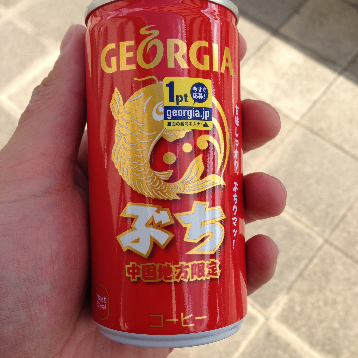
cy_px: 172
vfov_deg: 42.8
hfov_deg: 42.8
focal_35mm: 39
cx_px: 179
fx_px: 456
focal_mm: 4.12
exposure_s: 1/616
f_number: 2.4
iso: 50
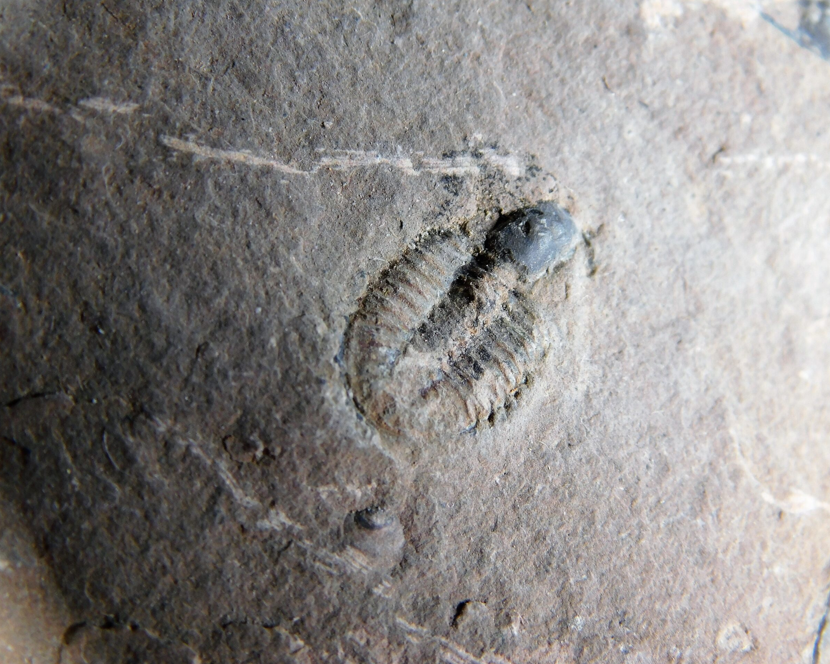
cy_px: 332
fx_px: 1818
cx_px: 423
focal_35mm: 74
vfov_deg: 20.7
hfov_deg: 25.7
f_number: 4.3
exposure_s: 1/50
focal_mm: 12.6
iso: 125
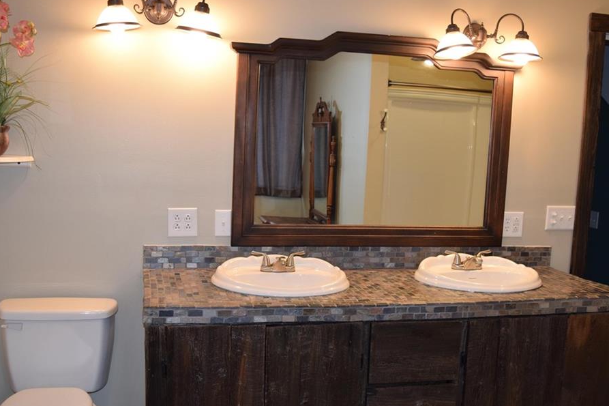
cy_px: 223
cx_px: 303
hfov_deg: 48.9
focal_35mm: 40
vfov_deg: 33.7
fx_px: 669
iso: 800
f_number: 5
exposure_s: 1/160
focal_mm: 23
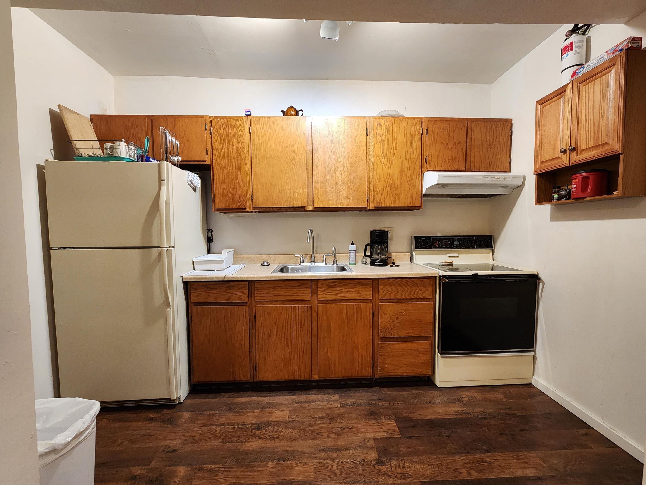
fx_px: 261
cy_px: 250
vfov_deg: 85.6
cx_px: 326
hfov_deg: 102.1
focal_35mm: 14
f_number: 2.2
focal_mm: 2.2
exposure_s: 1/40
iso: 320
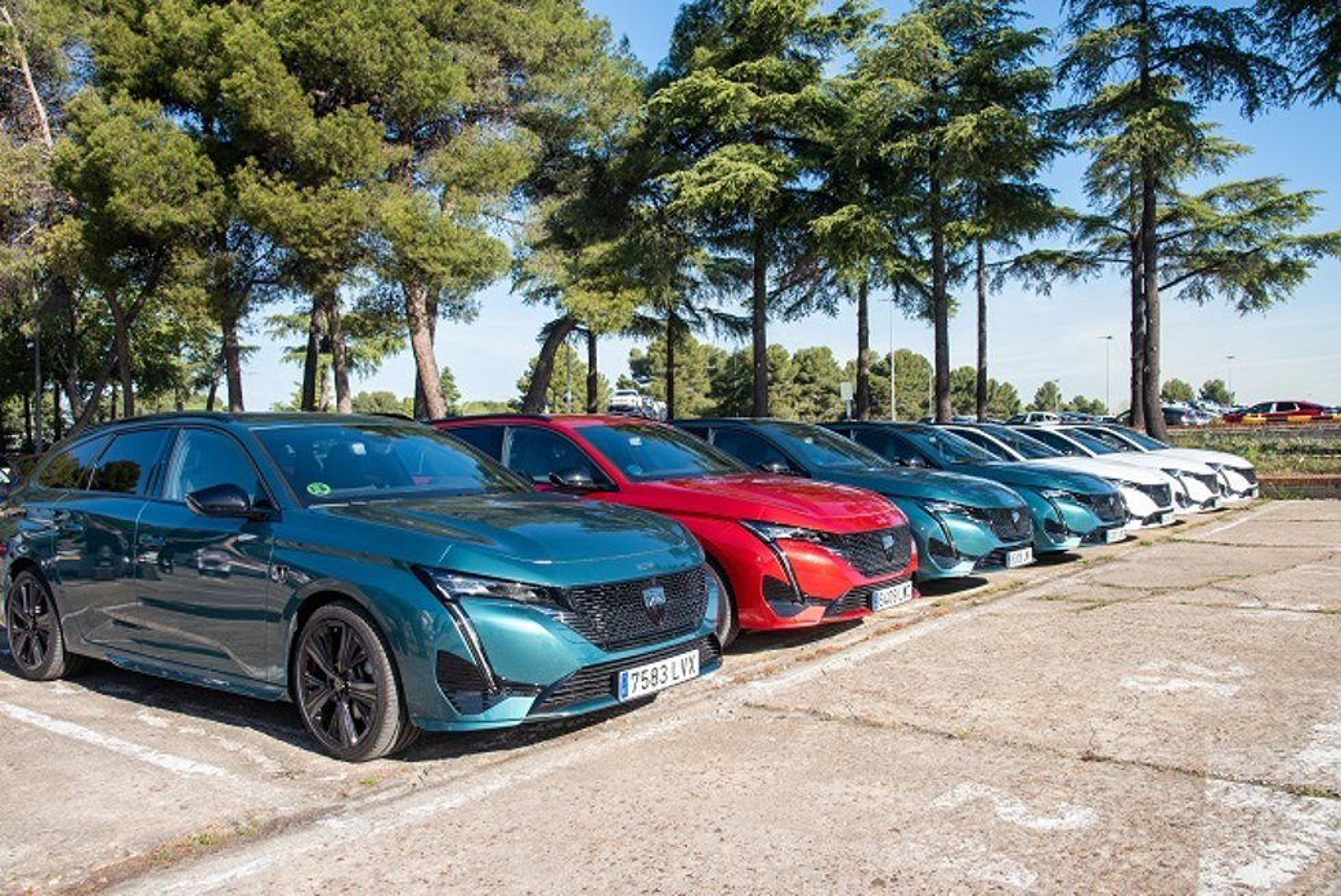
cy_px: 448
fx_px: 1118
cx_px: 670
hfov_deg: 61.9
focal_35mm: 30
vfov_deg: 43.7
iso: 200
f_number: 8
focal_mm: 30
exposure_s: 1/160
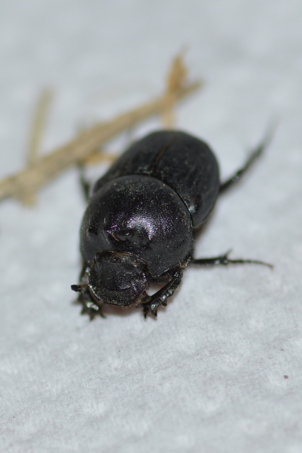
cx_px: 151
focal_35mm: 150
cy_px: 226
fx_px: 1889
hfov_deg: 9.1
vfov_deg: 13.7
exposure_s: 1/200
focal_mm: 100
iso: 100
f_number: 7.1
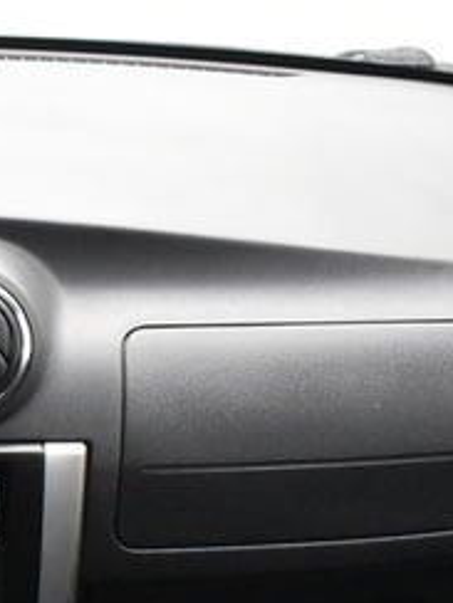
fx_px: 1675
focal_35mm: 96
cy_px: 504
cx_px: -166
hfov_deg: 14.6
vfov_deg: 20.2
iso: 7200
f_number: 3.5
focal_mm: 18
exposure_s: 1/80
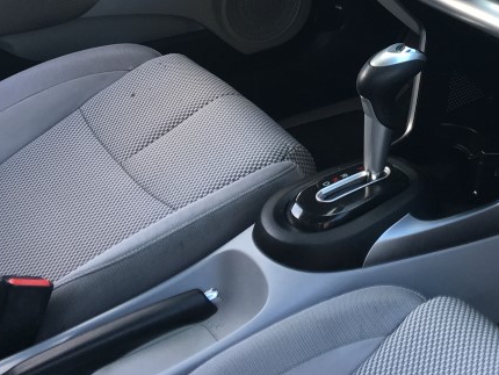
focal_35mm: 69
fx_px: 995
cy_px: -41
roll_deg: +2.6
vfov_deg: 20.3
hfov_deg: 27.5
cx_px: 411
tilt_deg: -21.0
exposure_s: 1/60
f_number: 2.2
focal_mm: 4.15
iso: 25
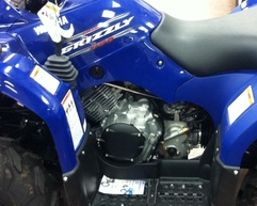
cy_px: 113
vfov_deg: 19.9
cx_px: 149
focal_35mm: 77
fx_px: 586
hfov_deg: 24.7
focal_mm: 3.85
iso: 250
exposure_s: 1/15
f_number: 2.8
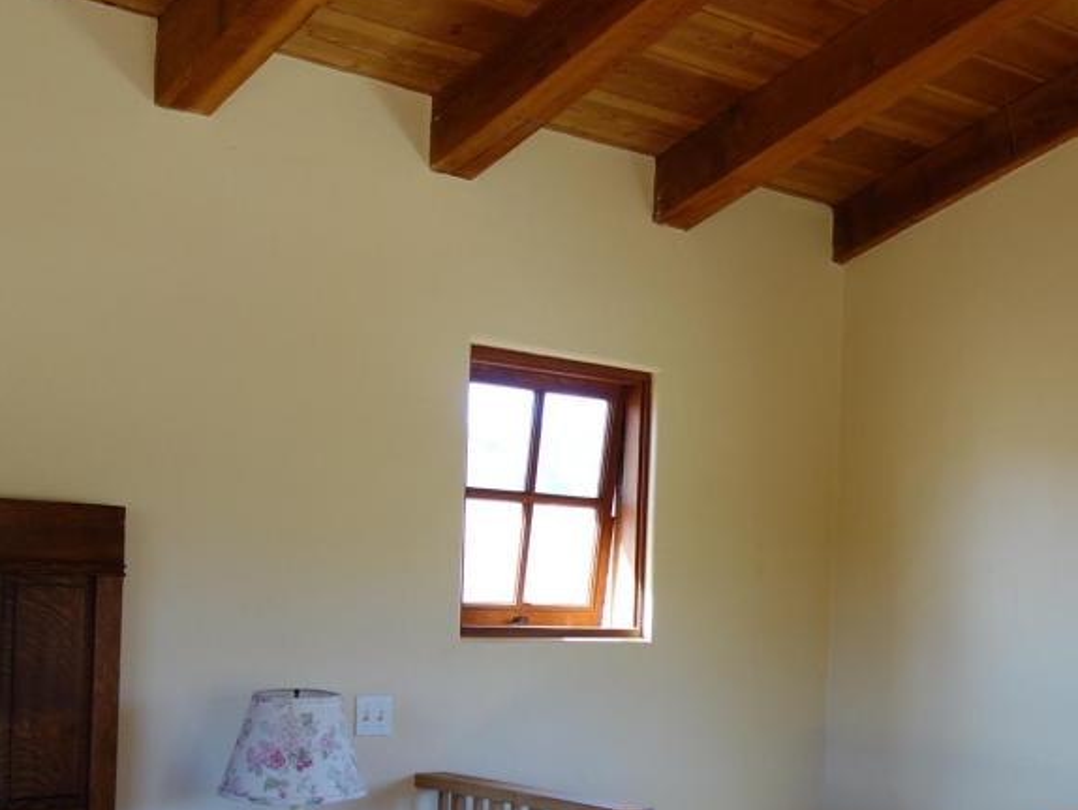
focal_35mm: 54
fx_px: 1682
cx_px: 747
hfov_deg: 35.1
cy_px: 618
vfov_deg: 26.7
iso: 125
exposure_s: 1/100
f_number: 1.8
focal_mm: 10.4
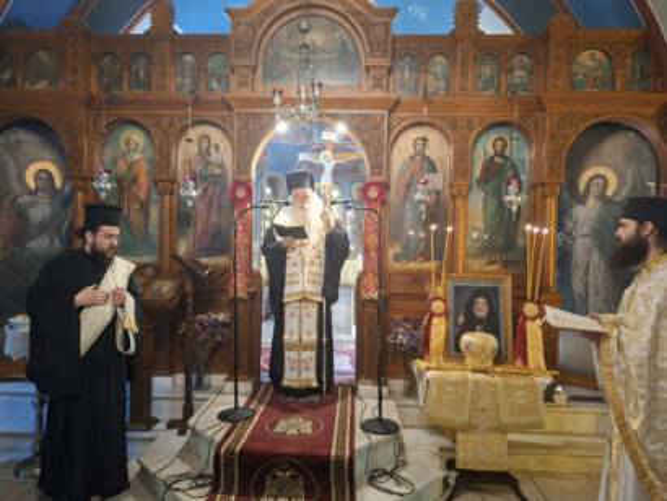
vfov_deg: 58.9
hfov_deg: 73.9
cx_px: 334
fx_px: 443
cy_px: 250
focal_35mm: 23
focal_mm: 5.54
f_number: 1.8
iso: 640
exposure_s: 1/25
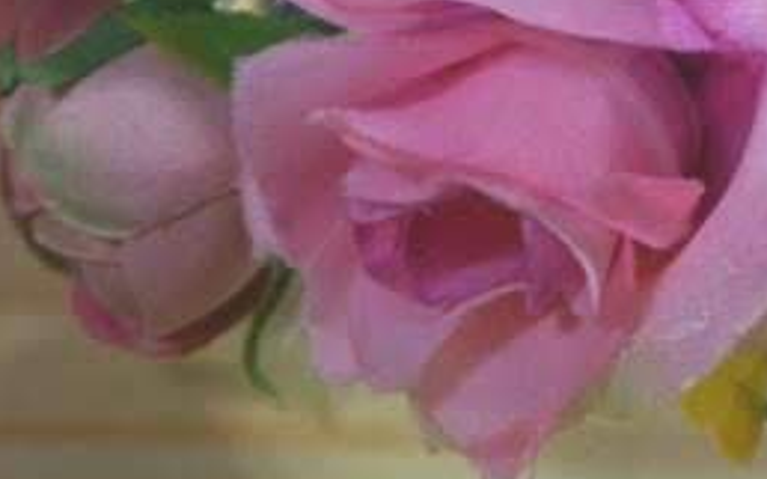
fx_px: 4116
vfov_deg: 6.6
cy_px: -131
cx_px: 1252
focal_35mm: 197
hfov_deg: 10.2
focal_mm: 26
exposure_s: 1/60.2
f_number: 4.5
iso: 200
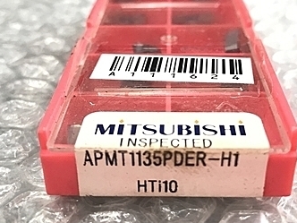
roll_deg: +0.3
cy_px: 136
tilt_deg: -31.2
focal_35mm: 54
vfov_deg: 27.0
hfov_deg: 35.5
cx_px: 159
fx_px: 463
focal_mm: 3.99
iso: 32
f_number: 1.8
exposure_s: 1/20
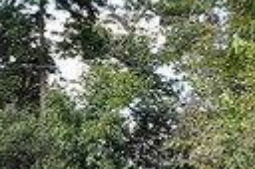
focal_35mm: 135
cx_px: 72
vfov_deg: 9.8
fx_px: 955
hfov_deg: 15.2
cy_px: 269
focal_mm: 18
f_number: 5.6
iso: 100
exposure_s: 1/125
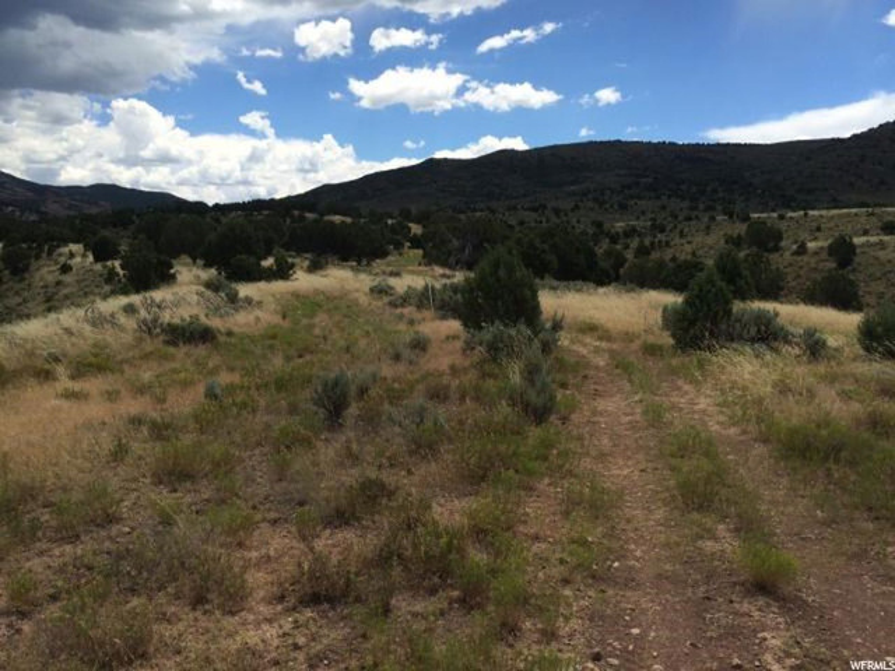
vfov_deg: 48.2
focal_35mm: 29
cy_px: 336
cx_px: 448
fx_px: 750
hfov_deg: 61.7
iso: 32
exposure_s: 1/2283
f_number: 2.2
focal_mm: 4.15
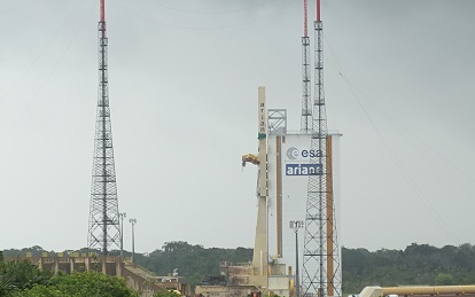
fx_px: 2810
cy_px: 205
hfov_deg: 9.6
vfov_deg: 6.1
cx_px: 437
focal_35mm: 217
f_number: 5.6
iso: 125
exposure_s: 1/125
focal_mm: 25.7
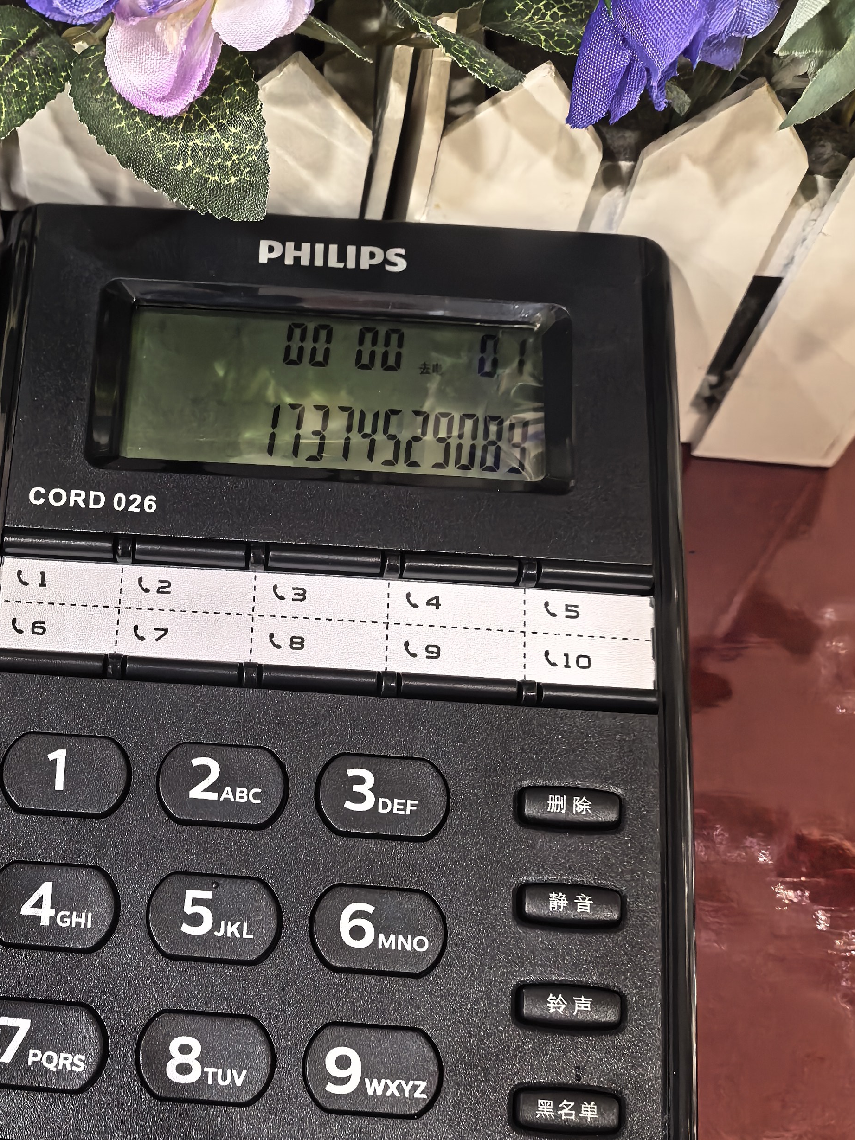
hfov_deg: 34.8
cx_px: 162
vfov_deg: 46.5
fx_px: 1318
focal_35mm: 40
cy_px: 698
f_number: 4
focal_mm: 8.5
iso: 800
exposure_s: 1/100
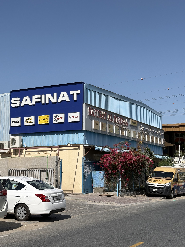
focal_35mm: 52
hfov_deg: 28.0
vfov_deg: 36.8
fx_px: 371
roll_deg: +0.0
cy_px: 124
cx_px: 92
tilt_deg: +8.8
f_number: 1.6
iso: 25
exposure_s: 1/4630
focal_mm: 5.96
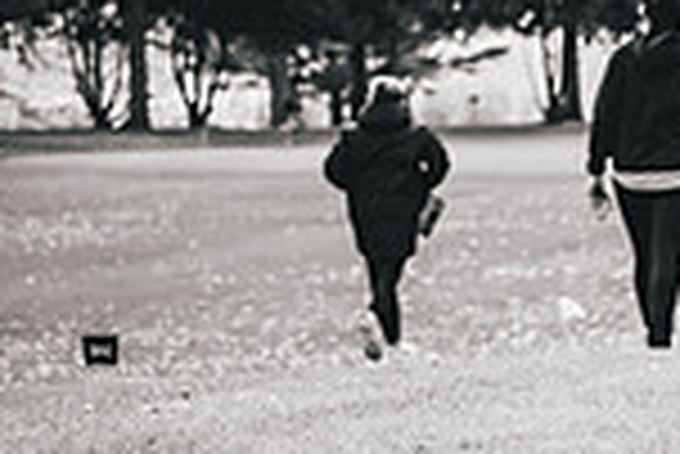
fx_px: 7279
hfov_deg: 5.3
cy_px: -52
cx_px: 1256
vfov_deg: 3.6
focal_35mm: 385
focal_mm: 100
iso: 400
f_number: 6.3
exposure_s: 1/1250
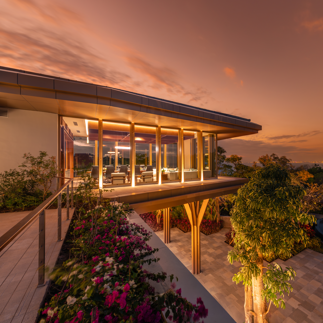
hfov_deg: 84.5
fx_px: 169
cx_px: 214
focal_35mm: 16
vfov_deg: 87.4
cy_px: 162
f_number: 9
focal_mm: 12
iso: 80
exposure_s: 4
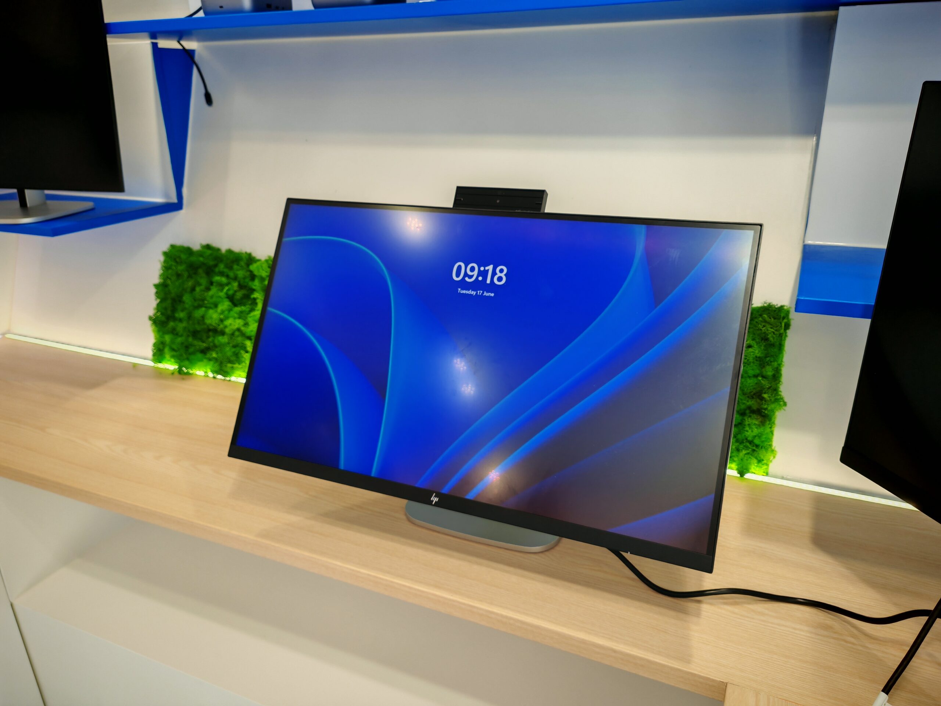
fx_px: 680
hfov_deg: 69.4
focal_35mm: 25
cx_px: 470
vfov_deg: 54.9
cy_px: 353
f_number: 1.9
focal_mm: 5.3
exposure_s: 1/100
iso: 64
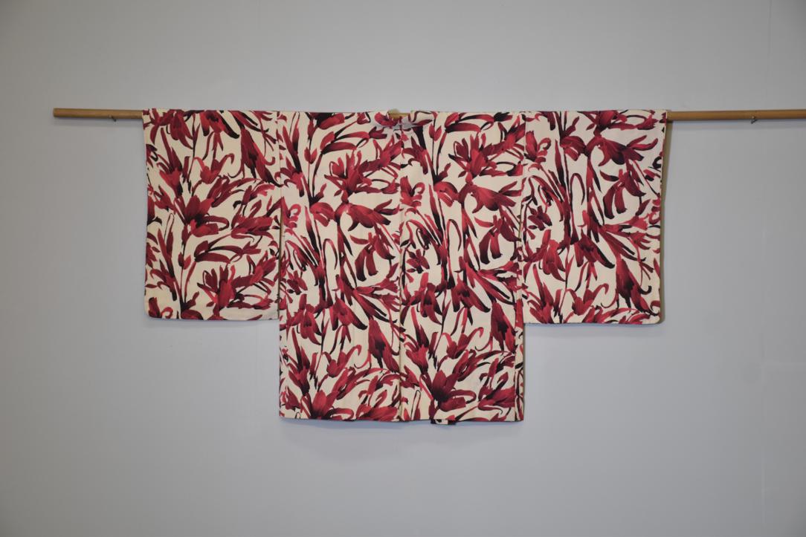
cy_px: 268
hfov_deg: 27.0
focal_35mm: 75
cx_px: 403
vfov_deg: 18.2
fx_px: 1679
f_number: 4.8
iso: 400
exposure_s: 1/80
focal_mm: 50
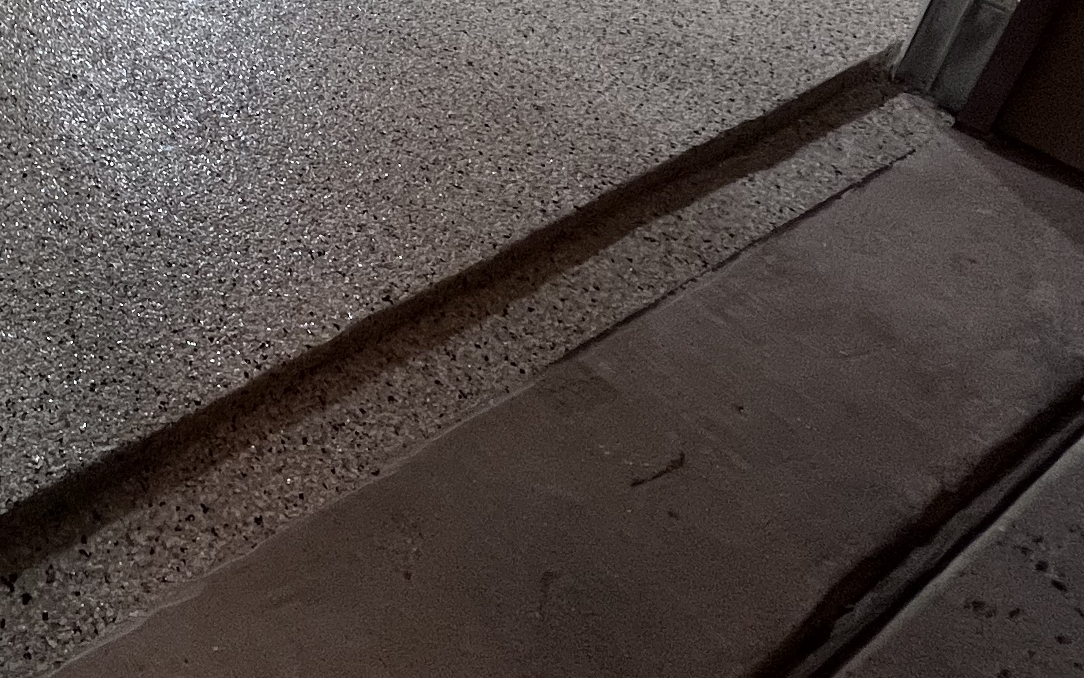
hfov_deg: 42.4
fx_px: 1034
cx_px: -132
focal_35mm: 35
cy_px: -243
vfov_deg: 28.5
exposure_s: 1/60
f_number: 1.8
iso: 200
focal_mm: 1.57
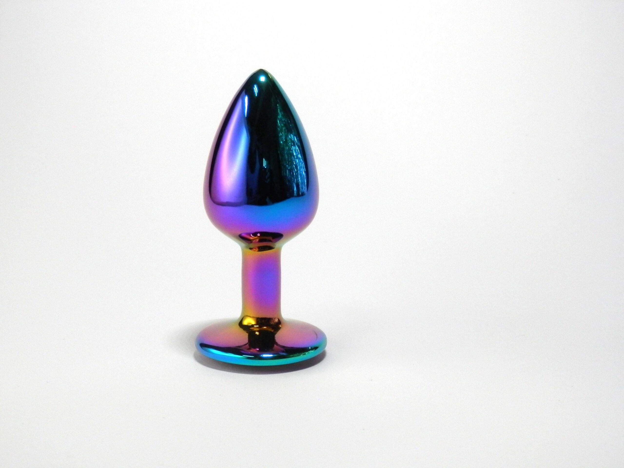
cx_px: 312
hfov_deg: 24.4
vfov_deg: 18.4
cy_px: 234
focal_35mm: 80
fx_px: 1442
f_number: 4.6
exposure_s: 1/100
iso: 200
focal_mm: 14.4
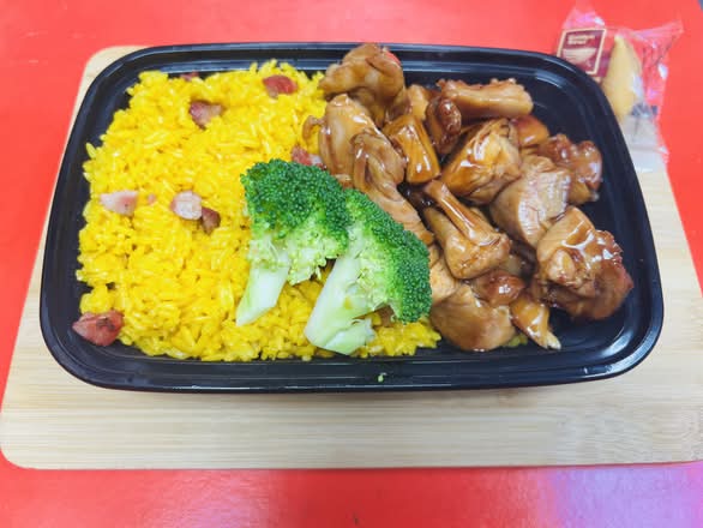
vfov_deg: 53.1
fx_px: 528
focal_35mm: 26
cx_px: 352
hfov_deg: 67.3
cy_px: 264
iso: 80
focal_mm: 5.7
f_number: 1.5
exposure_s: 1/60
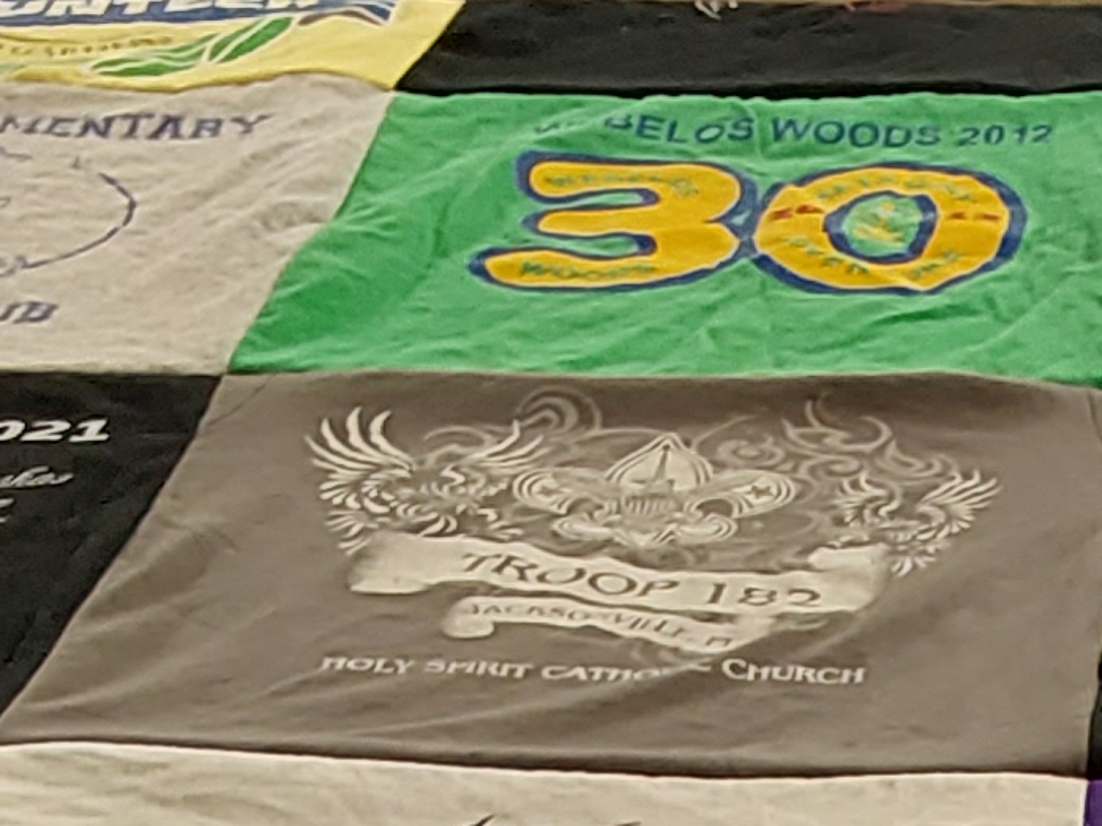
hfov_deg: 14.8
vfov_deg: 10.0
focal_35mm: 131
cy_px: 1919
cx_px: 1059
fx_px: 4169
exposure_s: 1/60
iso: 125
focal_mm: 2.91
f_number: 1.9
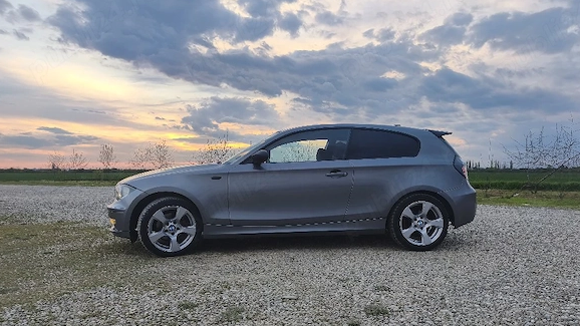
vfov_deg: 44.2
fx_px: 400
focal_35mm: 26
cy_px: 192
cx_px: 289
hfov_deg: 71.9
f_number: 1.65
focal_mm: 6.18
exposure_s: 1/100
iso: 80
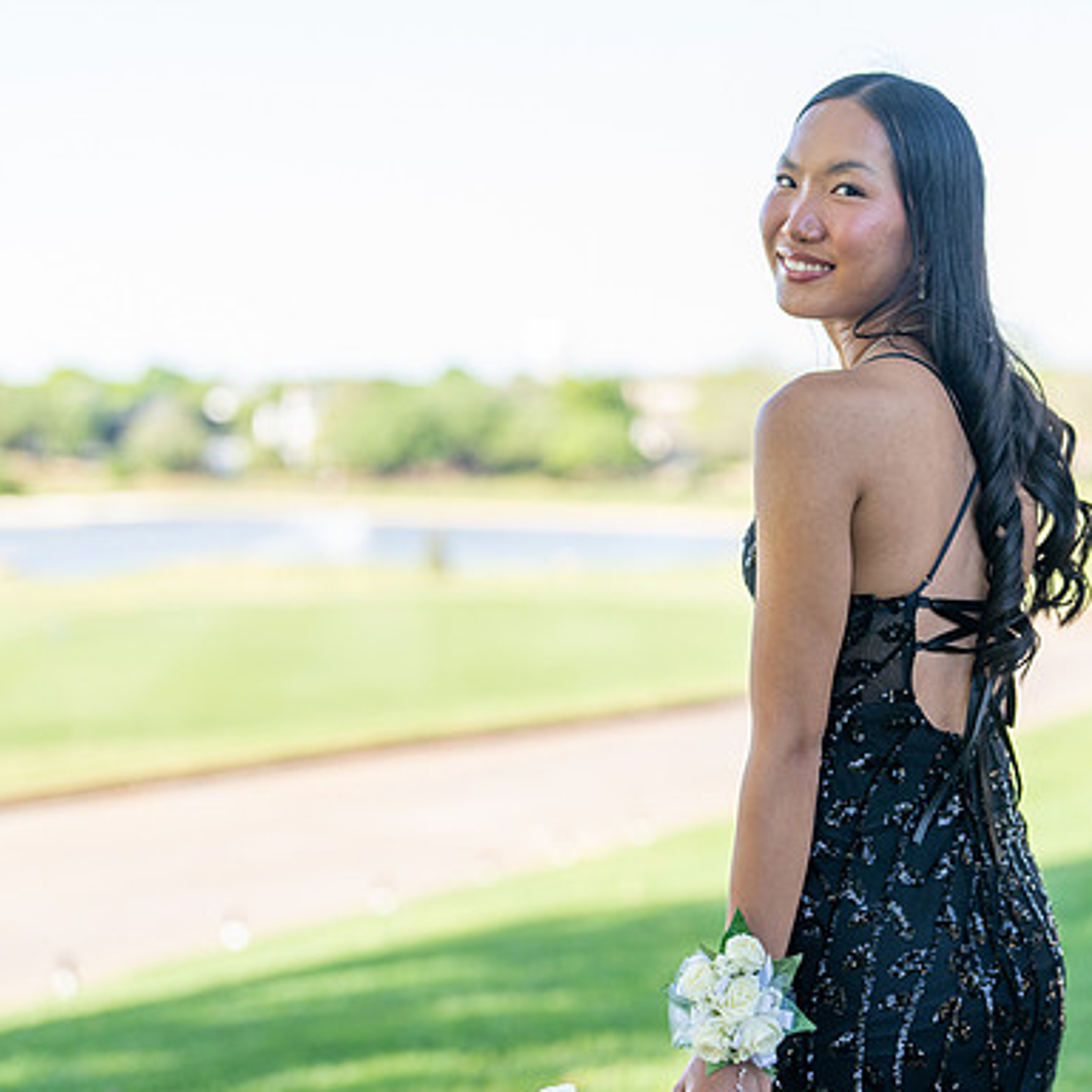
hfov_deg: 24.7
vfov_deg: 25.0
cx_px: 822
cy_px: 566
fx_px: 2463
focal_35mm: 69
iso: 160
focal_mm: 50
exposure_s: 1/1000
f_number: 1.8
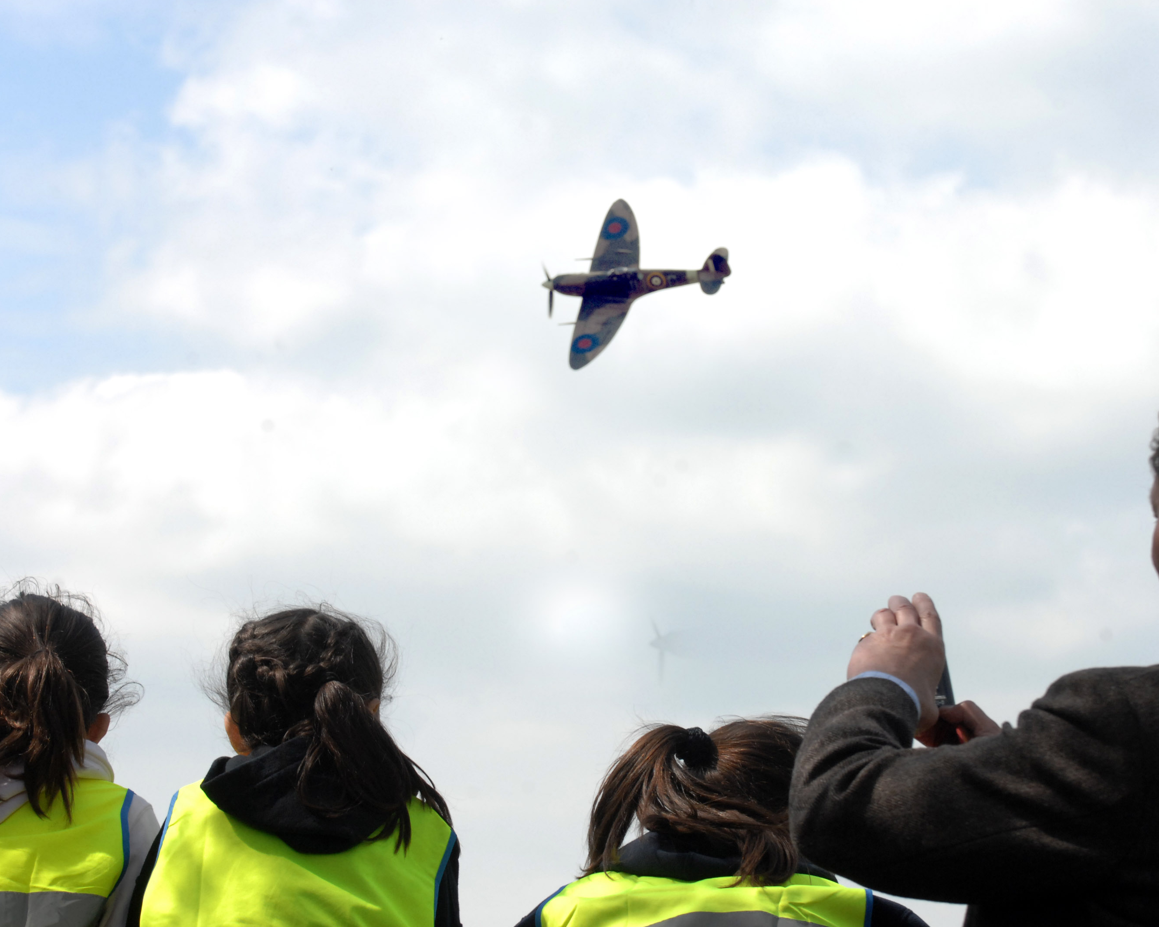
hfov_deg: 11.4
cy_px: 463
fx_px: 5831
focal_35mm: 170
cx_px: 608
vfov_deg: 9.1
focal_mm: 100
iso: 400
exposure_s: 1/400
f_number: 13
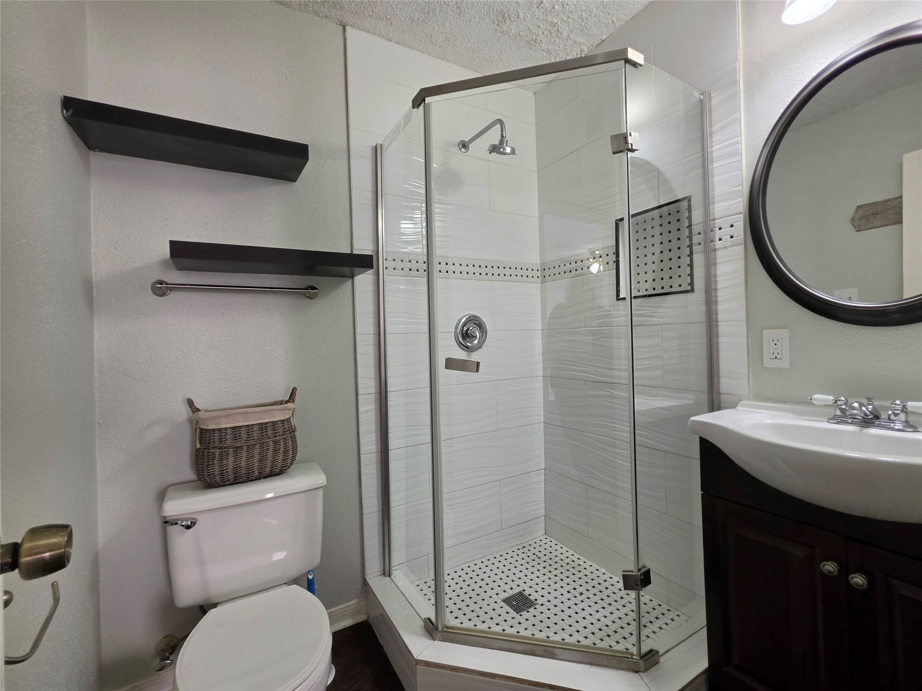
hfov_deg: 106.2
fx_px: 346
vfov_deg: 89.9
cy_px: 346
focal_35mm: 13
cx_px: 461
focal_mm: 2.2
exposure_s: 1/120
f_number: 1.9
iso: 80
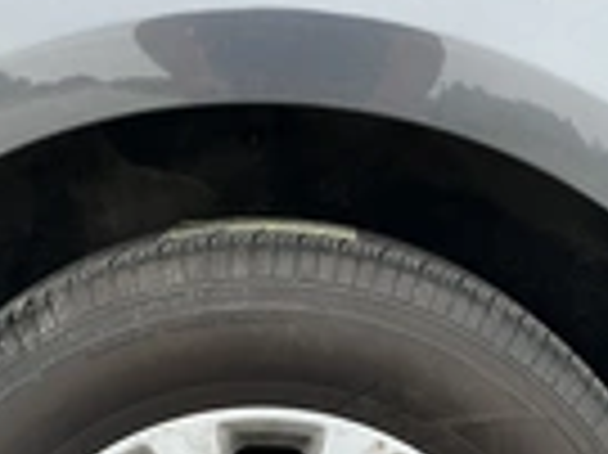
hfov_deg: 23.6
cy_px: 607
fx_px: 1457
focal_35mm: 83
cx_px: 266
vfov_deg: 16.7
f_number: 1.8
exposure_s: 1/135
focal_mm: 3
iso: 20
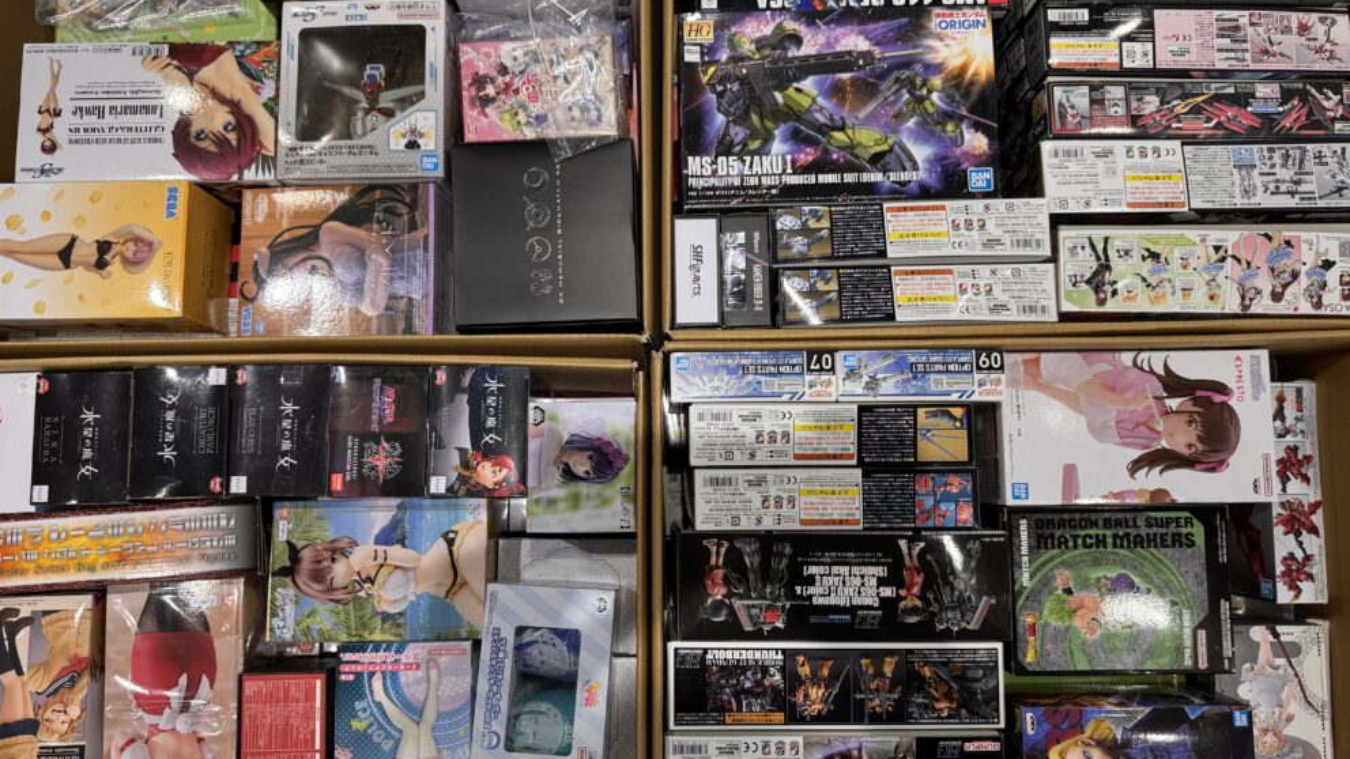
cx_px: 664
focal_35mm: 27
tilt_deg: -83.9
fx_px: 967
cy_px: 374
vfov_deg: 42.9
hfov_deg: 69.9
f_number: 1.78
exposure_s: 1/100
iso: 80
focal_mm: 6.76
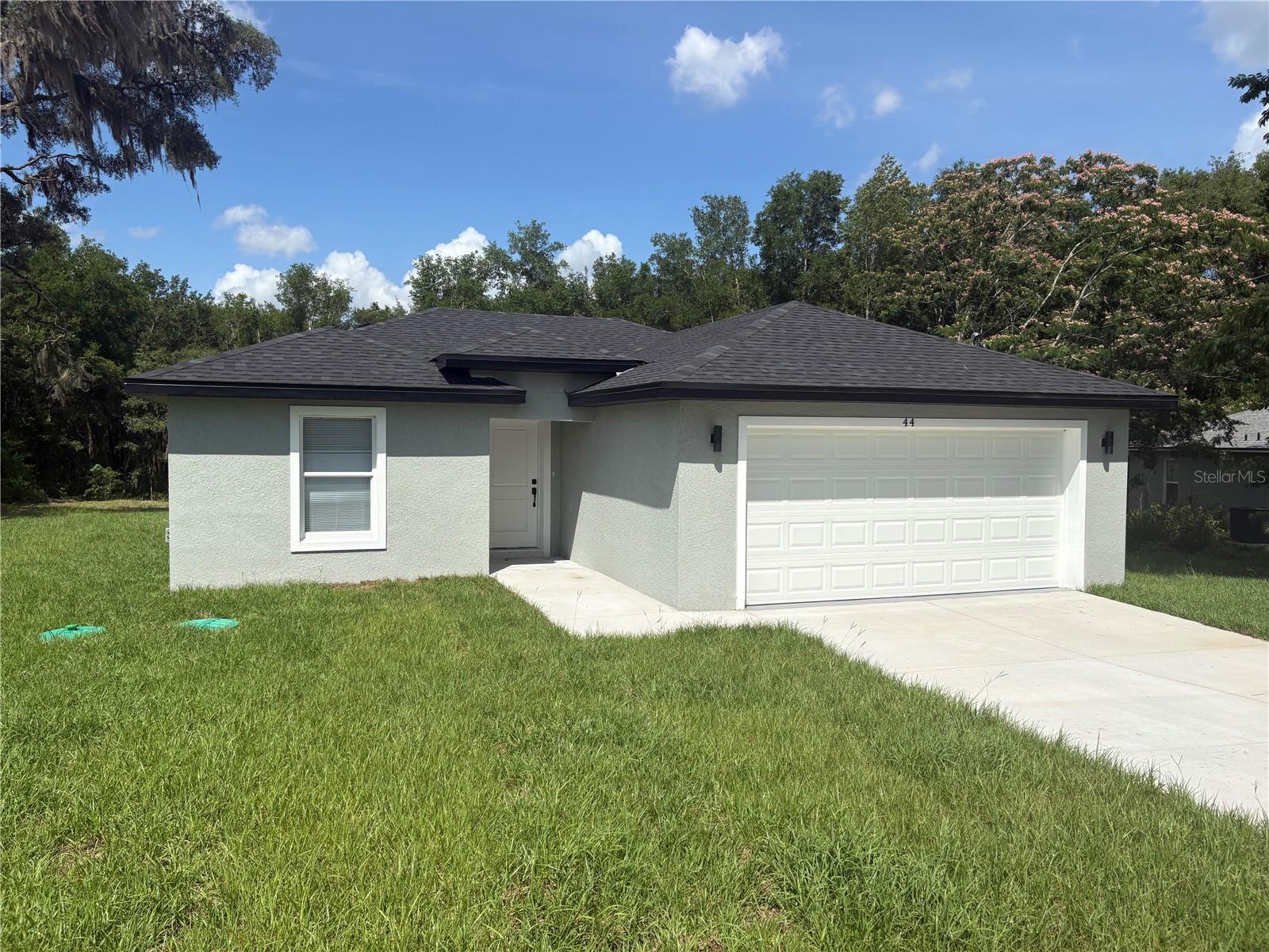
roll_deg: +0.4
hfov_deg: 67.3
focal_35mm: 26
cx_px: 634
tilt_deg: -2.9
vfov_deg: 53.1
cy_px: 476
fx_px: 953
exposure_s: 1/5348
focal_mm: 5.96
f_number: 1.6
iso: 50
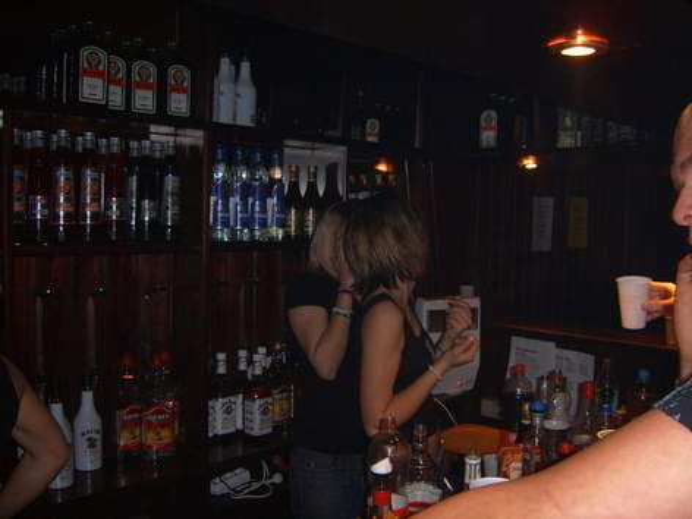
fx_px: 700
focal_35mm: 35
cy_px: 260
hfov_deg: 52.6
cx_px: 346
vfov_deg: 40.7
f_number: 2.8
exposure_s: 1/30
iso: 100
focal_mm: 5.8
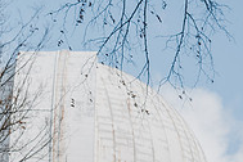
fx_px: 1343
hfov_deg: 10.2
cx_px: -60
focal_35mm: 199
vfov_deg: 6.9
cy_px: 173
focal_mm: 65
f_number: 7.1
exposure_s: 1/800
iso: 200
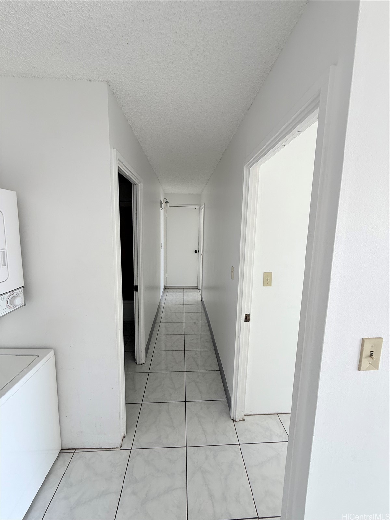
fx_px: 210
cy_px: 260
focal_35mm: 14
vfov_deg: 102.1
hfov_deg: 85.7
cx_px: 195
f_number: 2.2
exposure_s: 1/99
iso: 80
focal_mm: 2.22
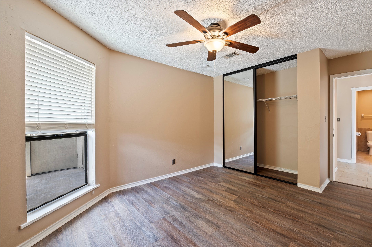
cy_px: 124
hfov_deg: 100.4
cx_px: 186
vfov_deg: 77.2
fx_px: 155
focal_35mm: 15
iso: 125
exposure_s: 1/2
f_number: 6.3
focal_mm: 15
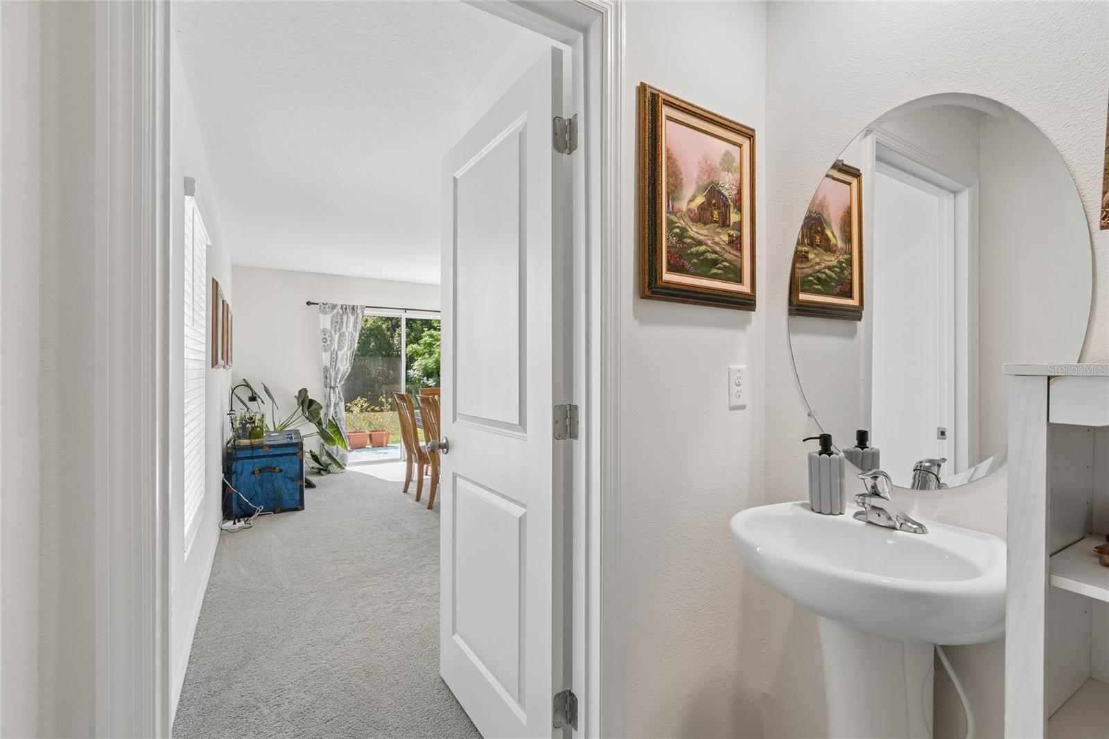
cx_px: 554
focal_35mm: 15
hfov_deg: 100.4
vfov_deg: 77.3
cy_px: 370
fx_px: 462
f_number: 7.1
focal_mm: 10
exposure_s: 1/5
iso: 100
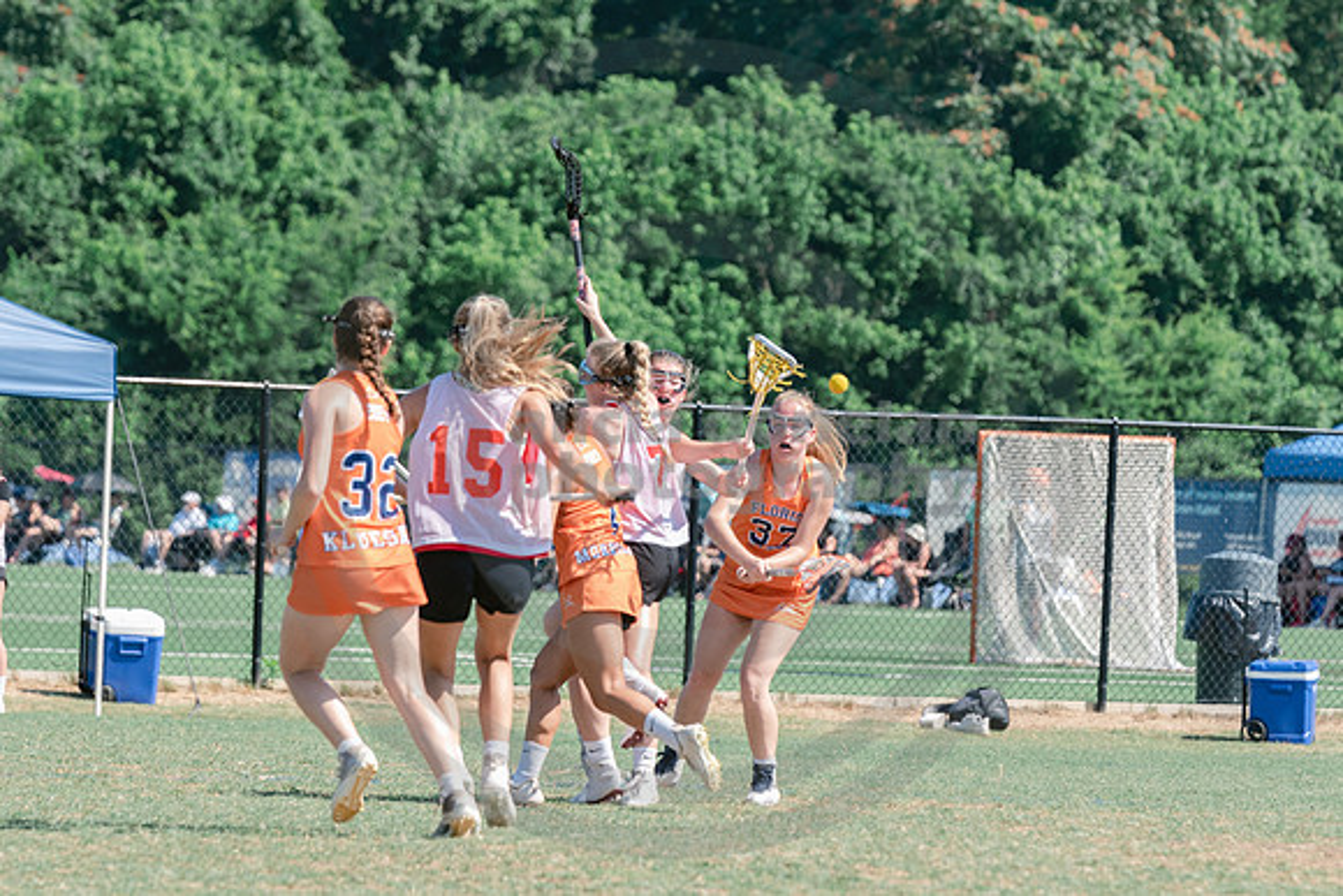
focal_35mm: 347
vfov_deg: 4.0
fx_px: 12945
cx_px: 685
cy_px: 336
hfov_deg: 5.9
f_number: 5
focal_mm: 200
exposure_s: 1/1600
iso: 400
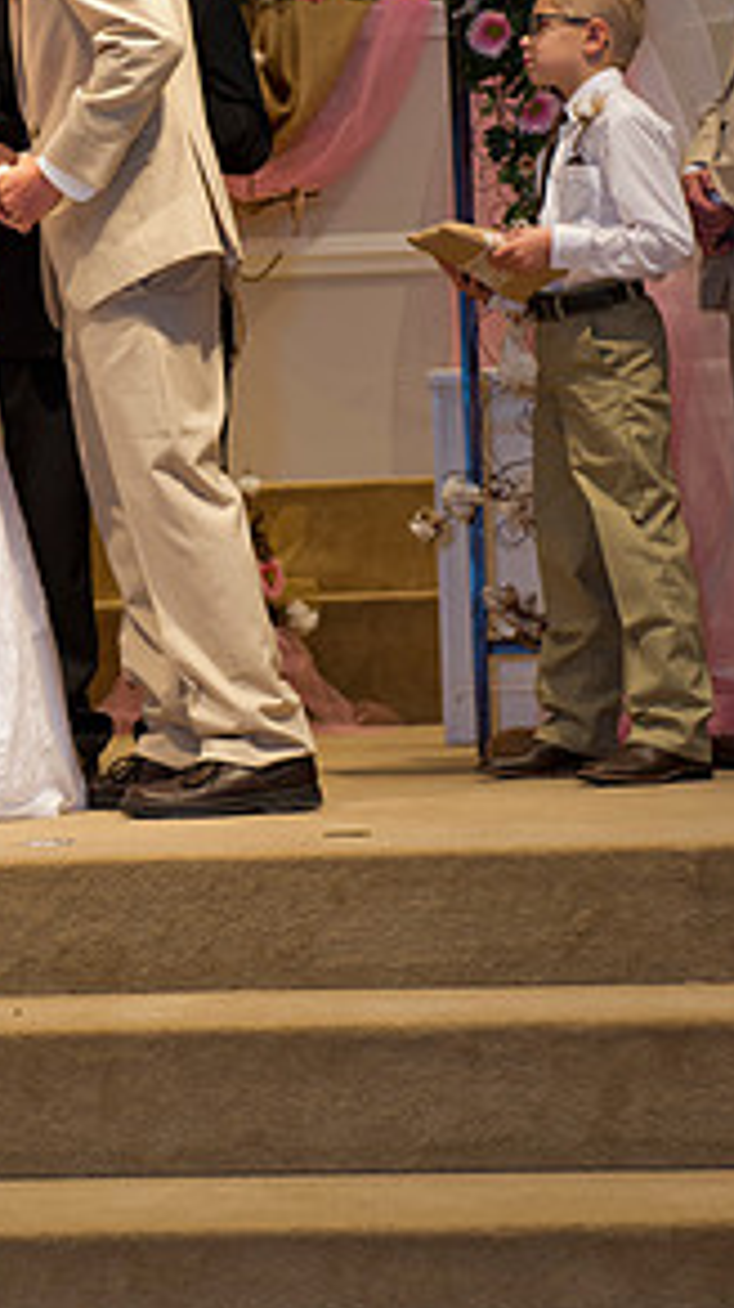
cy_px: 367
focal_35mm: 113
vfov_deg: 18.9
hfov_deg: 10.7
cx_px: 101
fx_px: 3914
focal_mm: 70
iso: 1600
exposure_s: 1/125
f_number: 4
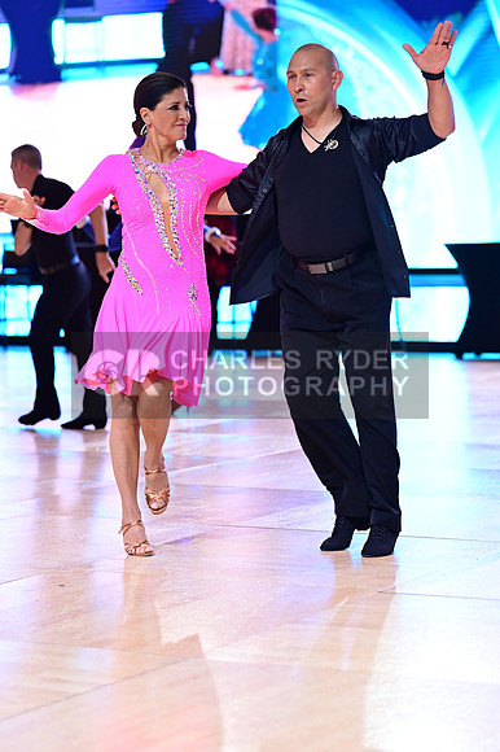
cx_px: 250
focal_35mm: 105
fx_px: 2190
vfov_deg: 19.5
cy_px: 376
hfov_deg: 13.0
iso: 1600
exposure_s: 1/250
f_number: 3.5
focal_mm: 105
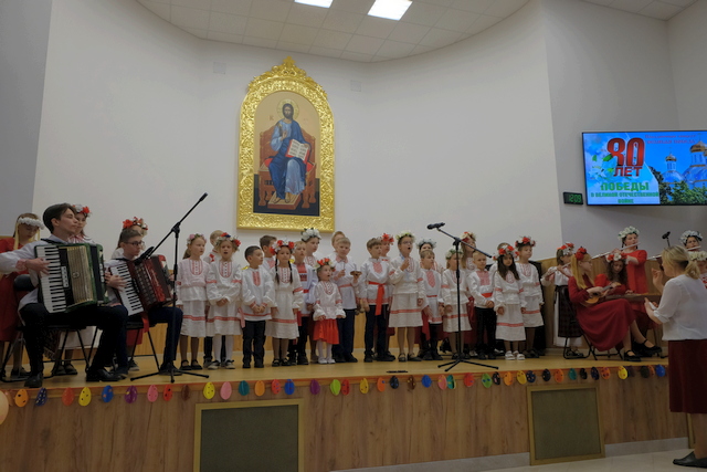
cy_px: 236
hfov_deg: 67.4
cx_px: 354
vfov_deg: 48.0
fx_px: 530
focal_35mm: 27
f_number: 6.4
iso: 1600
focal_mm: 18
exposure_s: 1/125
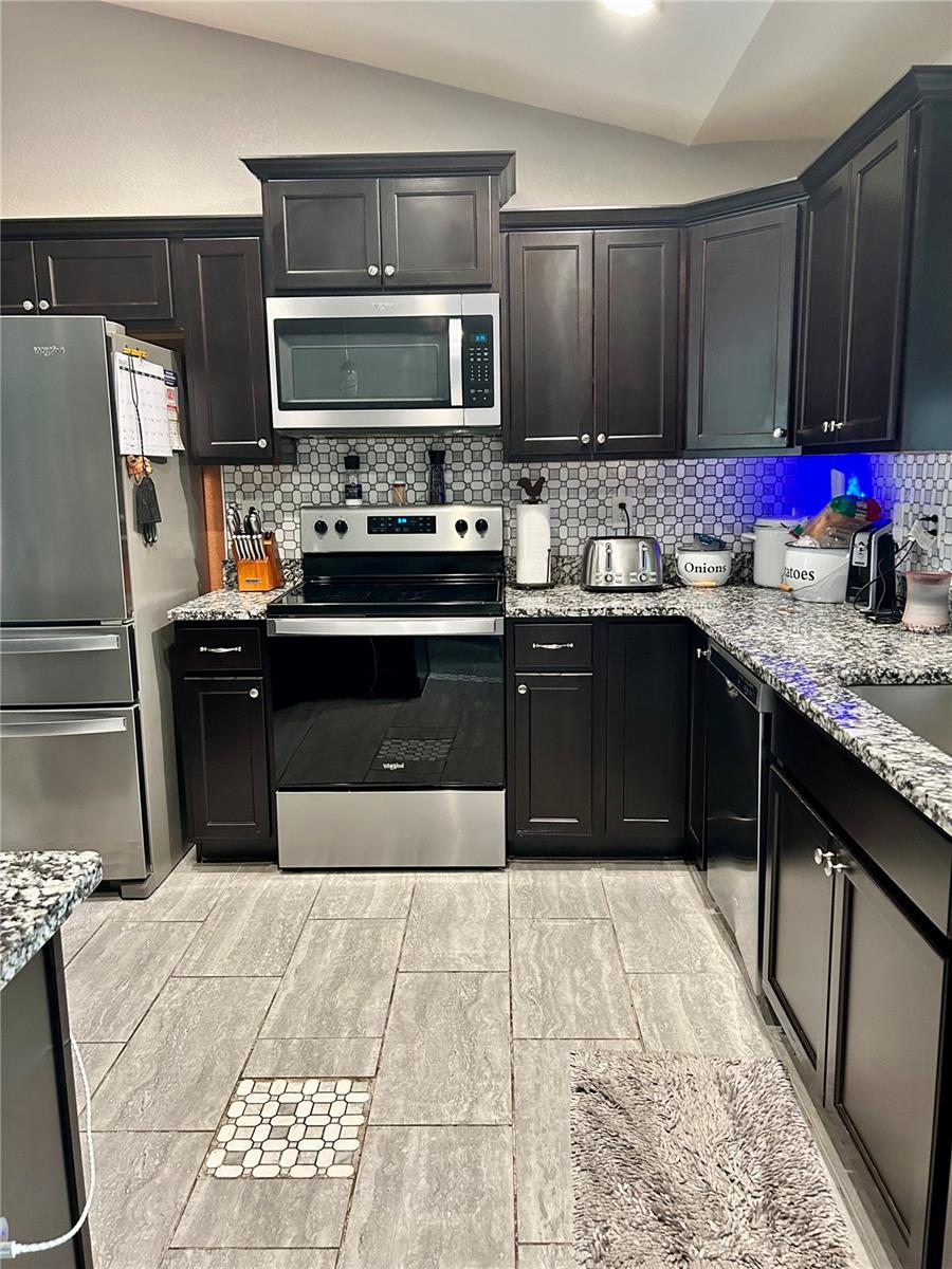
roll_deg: +0.3
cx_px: 476
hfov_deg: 53.1
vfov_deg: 67.3
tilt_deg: -9.8
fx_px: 953
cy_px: 634
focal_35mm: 26
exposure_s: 1/60
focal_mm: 5.7
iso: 320
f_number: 1.5
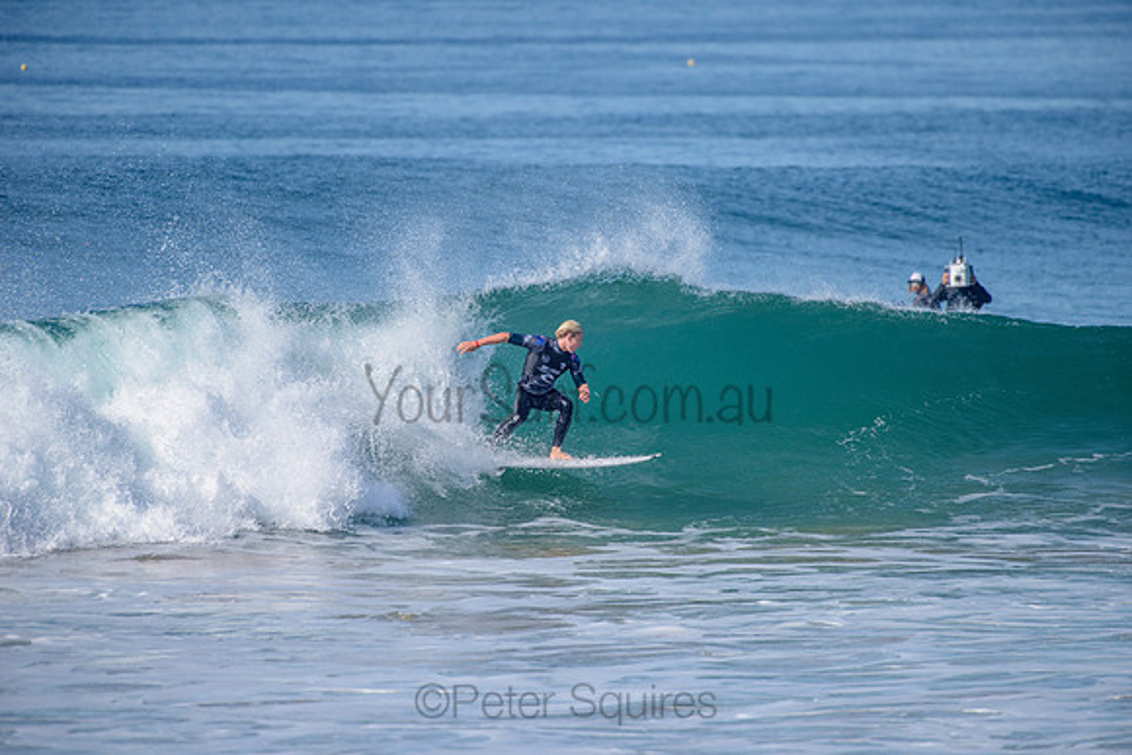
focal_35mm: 500
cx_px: 566
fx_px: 15725
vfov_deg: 2.8
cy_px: 378
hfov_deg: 4.1
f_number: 5.6
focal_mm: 500
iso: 250
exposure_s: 1/2500
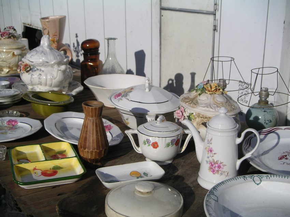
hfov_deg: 41.2
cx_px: 145
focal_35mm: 46
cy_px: 108
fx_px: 385
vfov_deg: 31.5
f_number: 6.7
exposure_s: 1/350
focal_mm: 7.1
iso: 50
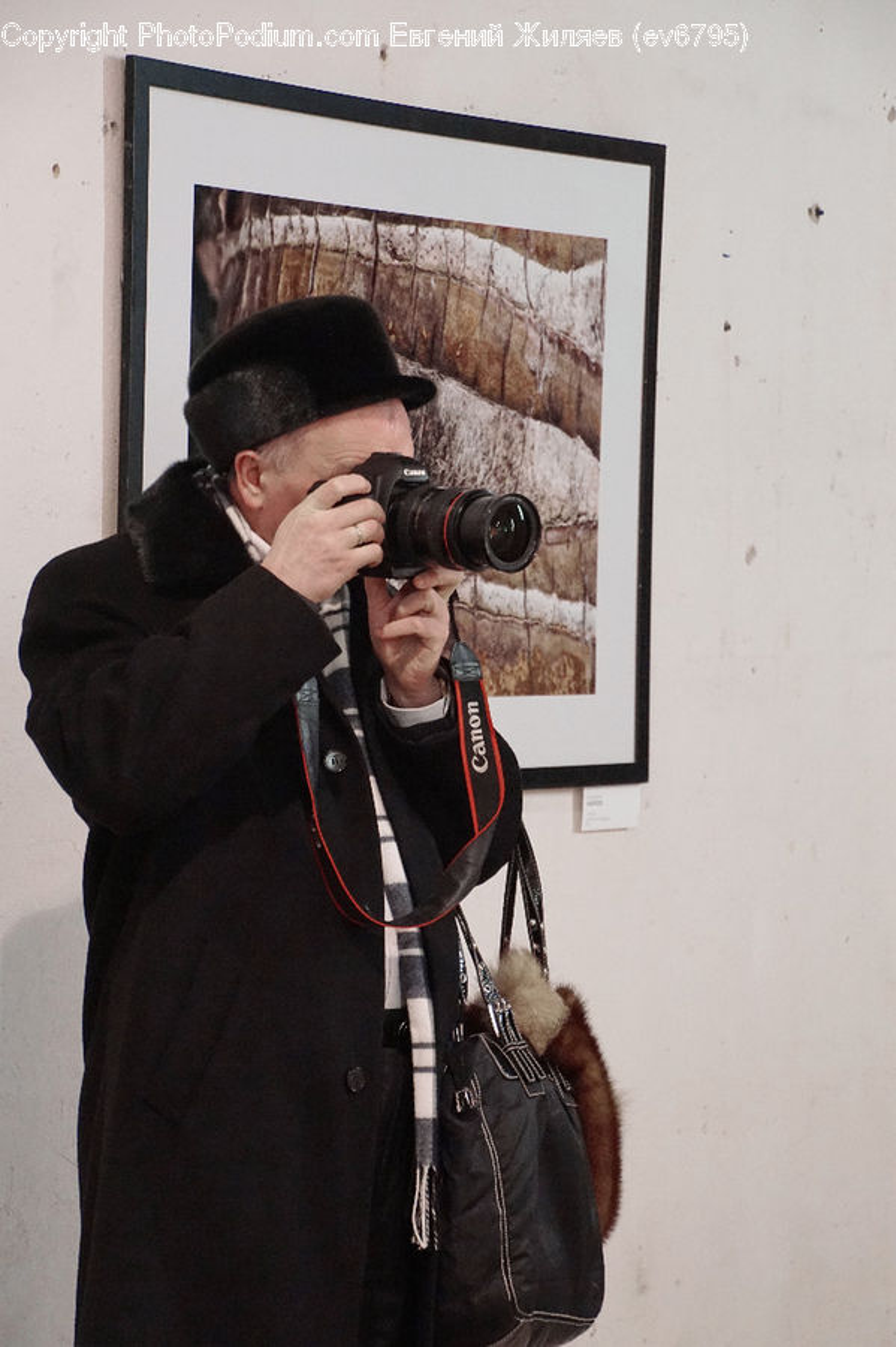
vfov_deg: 15.2
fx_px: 5045
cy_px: 674
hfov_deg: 10.1
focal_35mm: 135
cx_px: 448
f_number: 5.6
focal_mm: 90
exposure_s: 1/60
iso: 3200
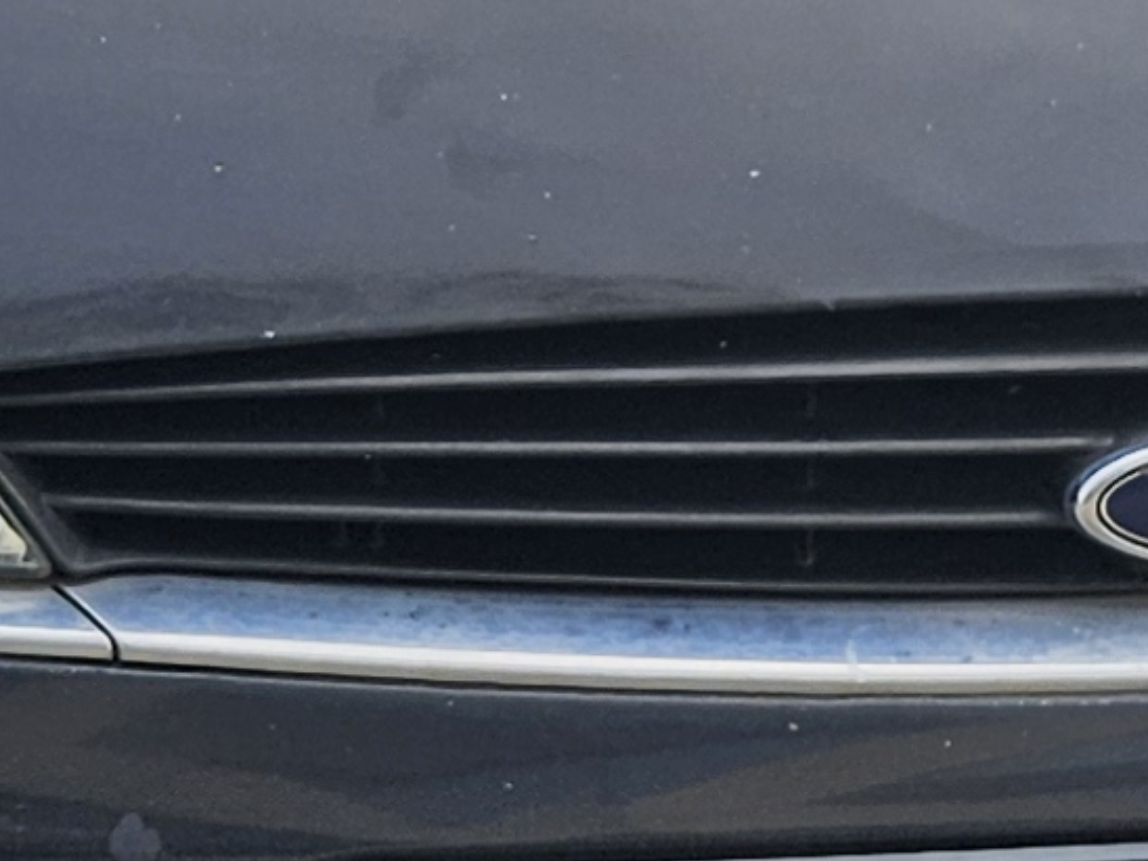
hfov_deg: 11.8
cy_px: 258
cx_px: 601
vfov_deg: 8.8
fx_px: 5572
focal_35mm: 168
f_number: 1.8
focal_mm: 5.4
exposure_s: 1/763
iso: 25
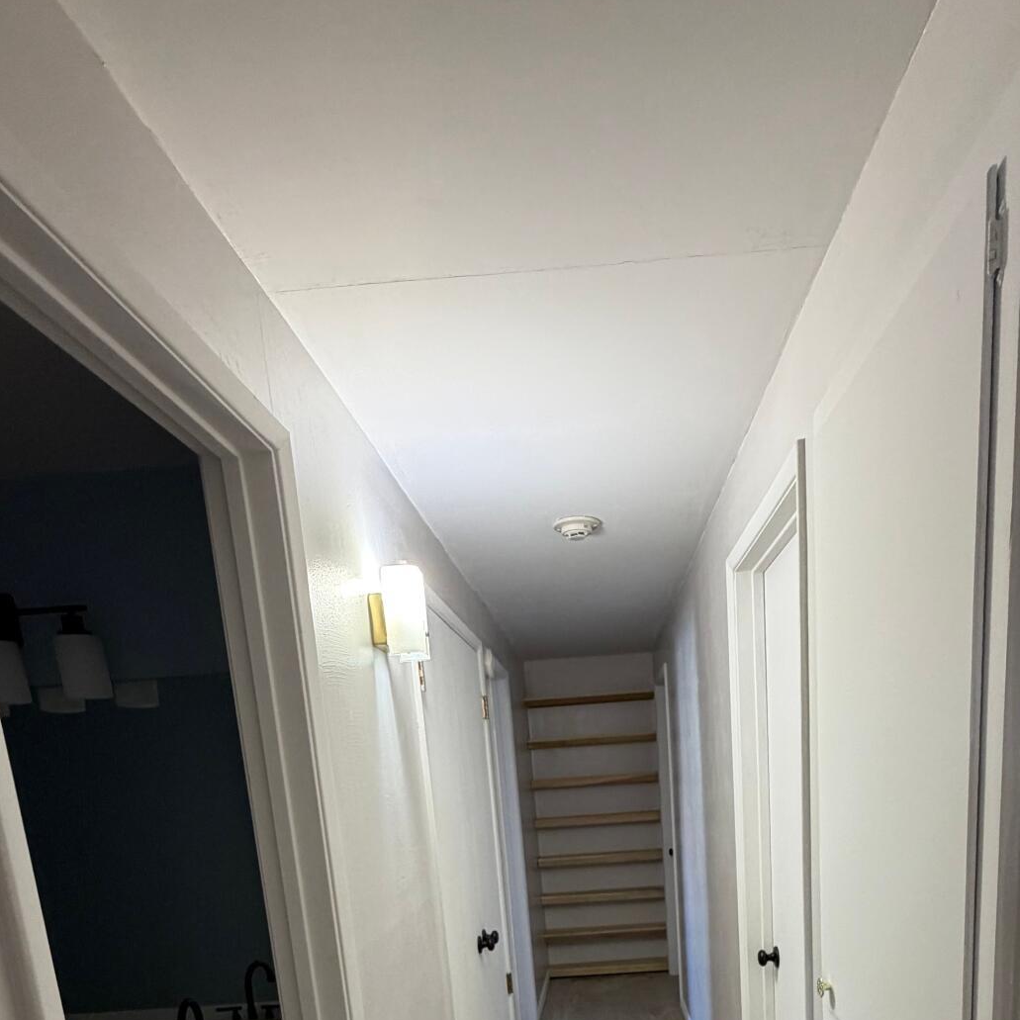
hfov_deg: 64.6
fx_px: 800
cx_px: 599
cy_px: 947
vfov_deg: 55.0
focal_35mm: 24
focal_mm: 2.22
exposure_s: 1/60
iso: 250
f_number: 2.2
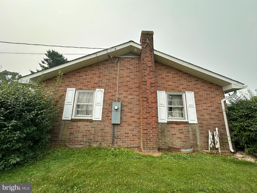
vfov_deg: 85.7
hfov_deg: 102.1
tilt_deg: +14.1
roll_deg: -0.8
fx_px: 104
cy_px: 96
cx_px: 128
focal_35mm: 14
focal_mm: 2.22
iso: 40
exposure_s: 1/824
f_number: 2.2
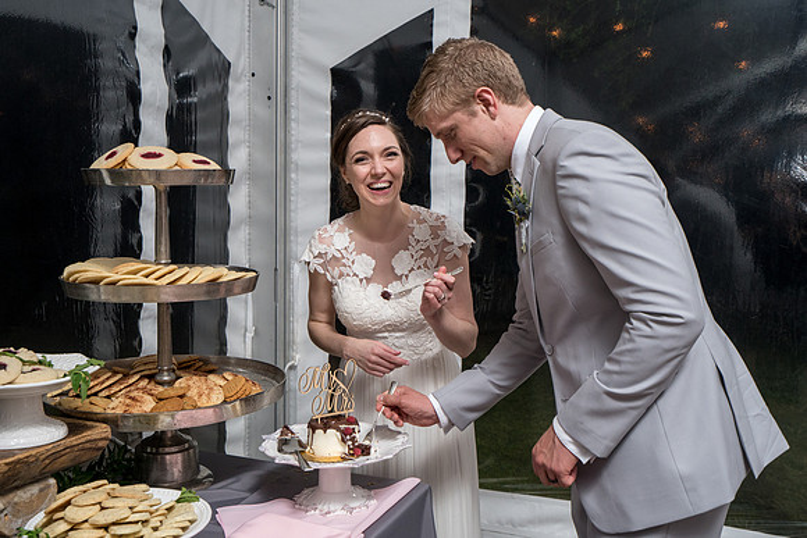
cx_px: 387
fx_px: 860
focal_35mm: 38
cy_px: 262
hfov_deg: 50.3
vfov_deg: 34.8
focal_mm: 34
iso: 2000
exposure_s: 1/200
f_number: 5
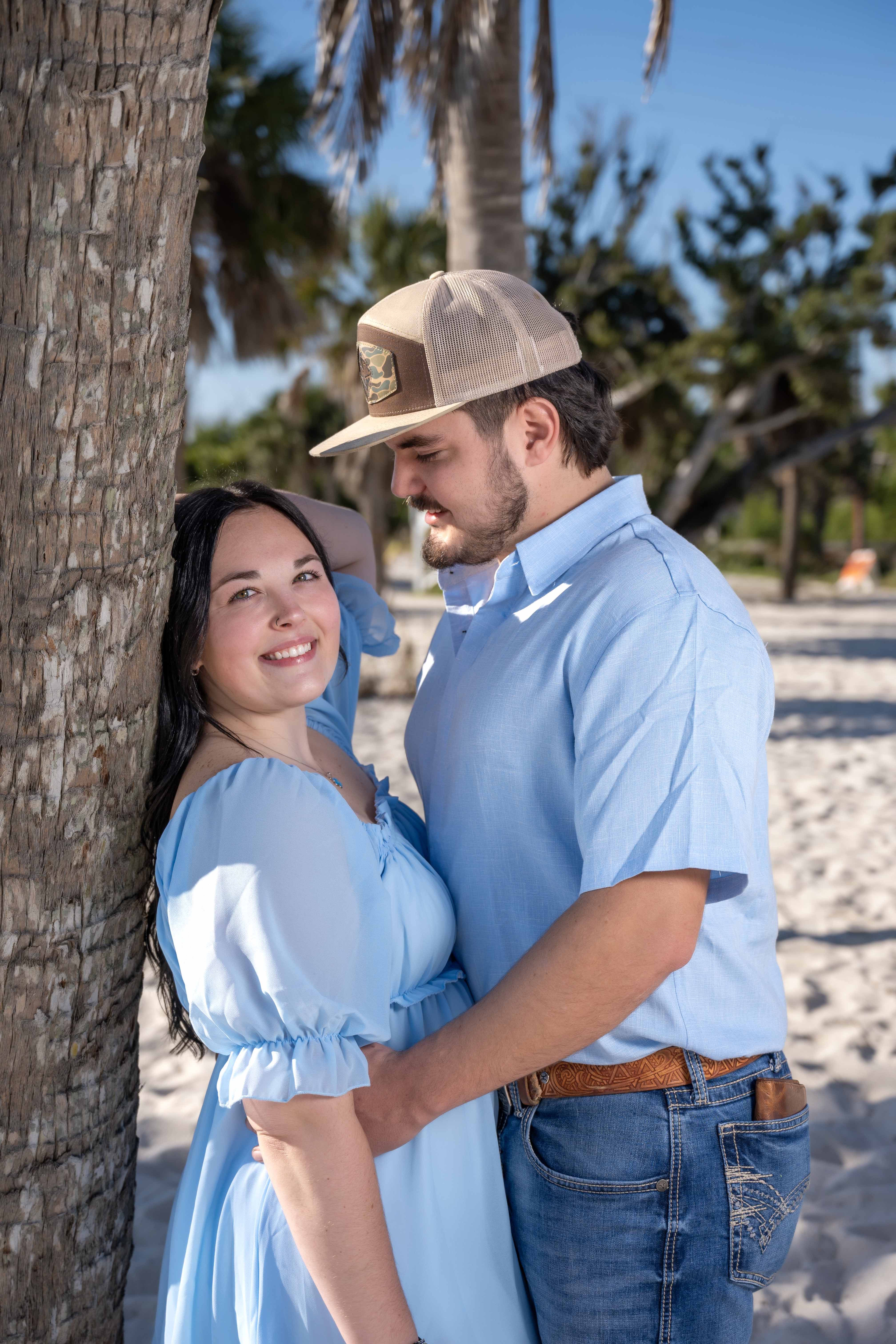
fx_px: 1979
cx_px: 448
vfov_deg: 37.5
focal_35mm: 53
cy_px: 672
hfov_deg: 25.5
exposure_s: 1/800
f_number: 4
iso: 100
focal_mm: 53
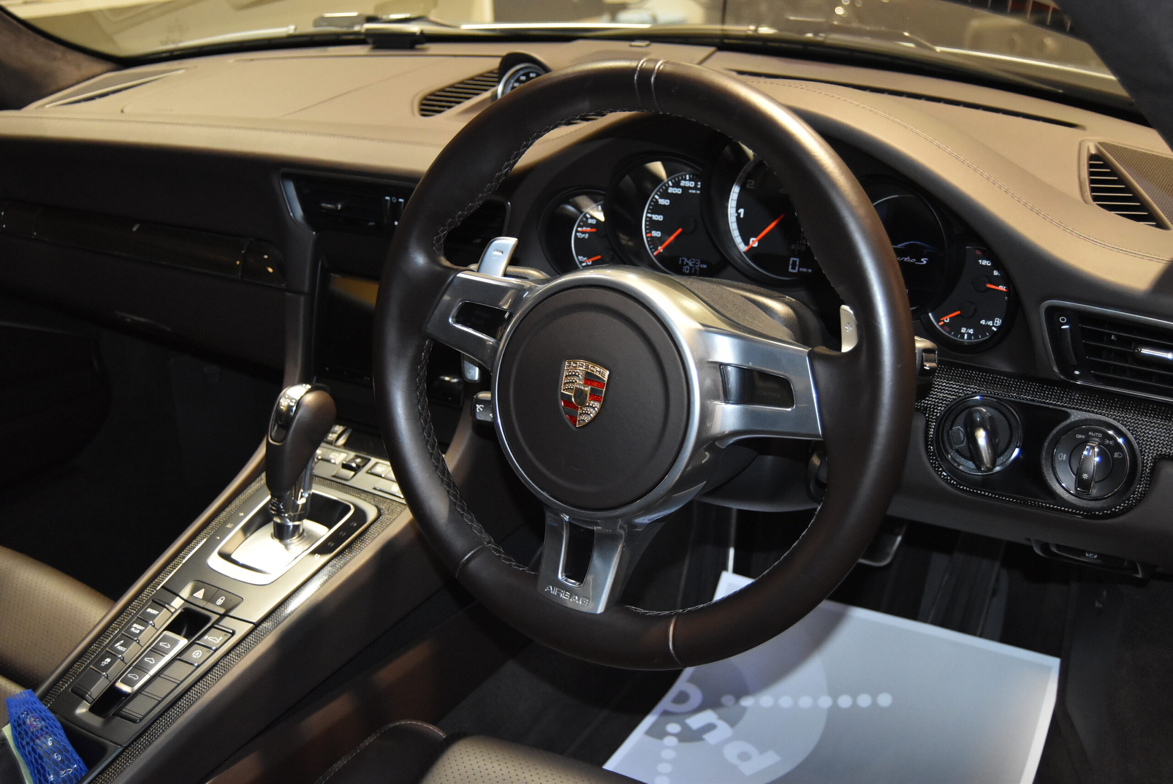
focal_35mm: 39
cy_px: 392
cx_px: 586
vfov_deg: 34.3
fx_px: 1272
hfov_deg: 49.5
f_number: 4
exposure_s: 1/60
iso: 2500
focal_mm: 26
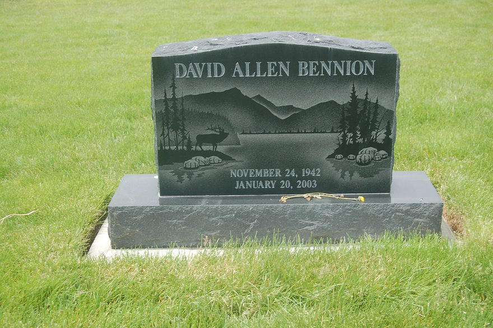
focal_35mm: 52
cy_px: 164
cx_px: 246
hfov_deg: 37.9
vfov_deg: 25.7
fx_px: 718
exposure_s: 1/125
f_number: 5.6
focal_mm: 35
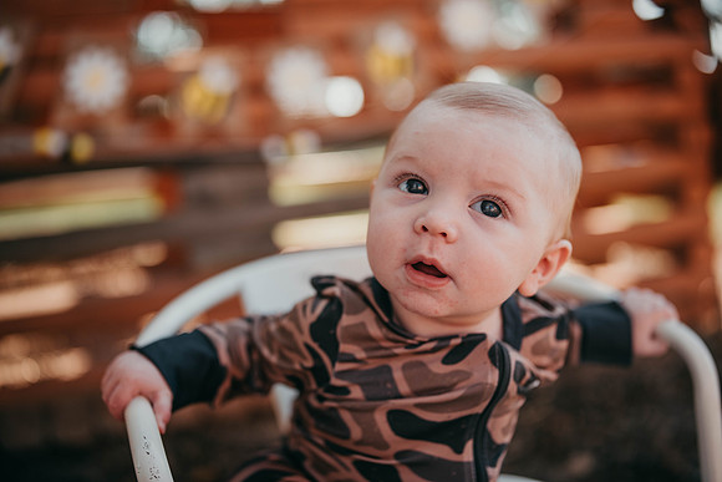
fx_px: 702
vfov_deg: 37.9
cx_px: 361
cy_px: 241
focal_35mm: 35
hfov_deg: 54.4
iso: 64
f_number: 1.6
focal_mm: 35
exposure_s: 1/1600
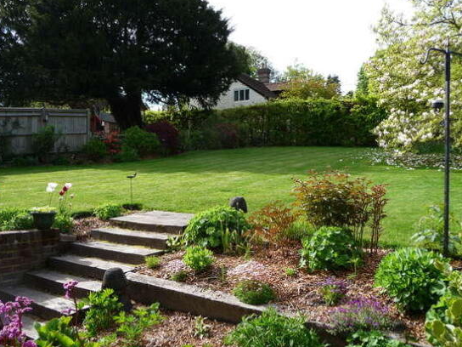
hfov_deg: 60.0
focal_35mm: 30
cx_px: 238
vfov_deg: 46.8
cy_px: 182
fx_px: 400
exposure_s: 1/400
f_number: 3.3
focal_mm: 4.7
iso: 100
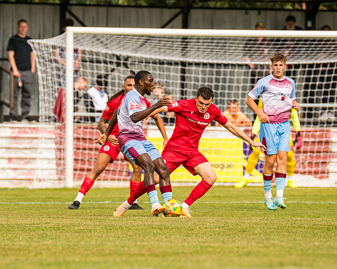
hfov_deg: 3.2
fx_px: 6095
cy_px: 129
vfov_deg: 2.5
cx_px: 148
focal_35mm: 611
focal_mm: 300
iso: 400
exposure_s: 1/2000
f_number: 4
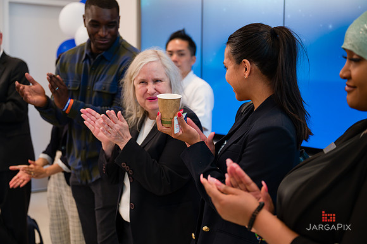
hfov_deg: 37.0
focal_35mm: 54
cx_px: 184
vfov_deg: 25.1
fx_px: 549
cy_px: 122
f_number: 3.2
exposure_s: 1/200
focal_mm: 52
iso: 400
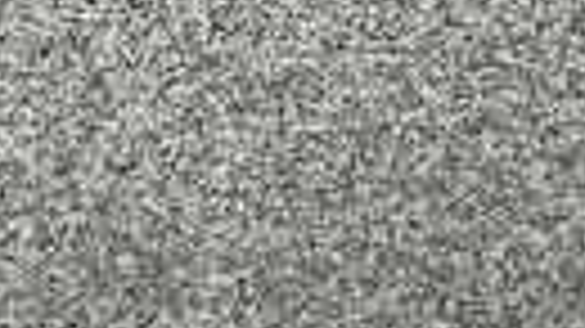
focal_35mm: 174
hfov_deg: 12.4
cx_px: 248
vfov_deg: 6.3
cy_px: -719
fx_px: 2698
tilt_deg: -7.8
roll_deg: -1.3
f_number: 1.5
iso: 50
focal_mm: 5.7
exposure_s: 1/6579
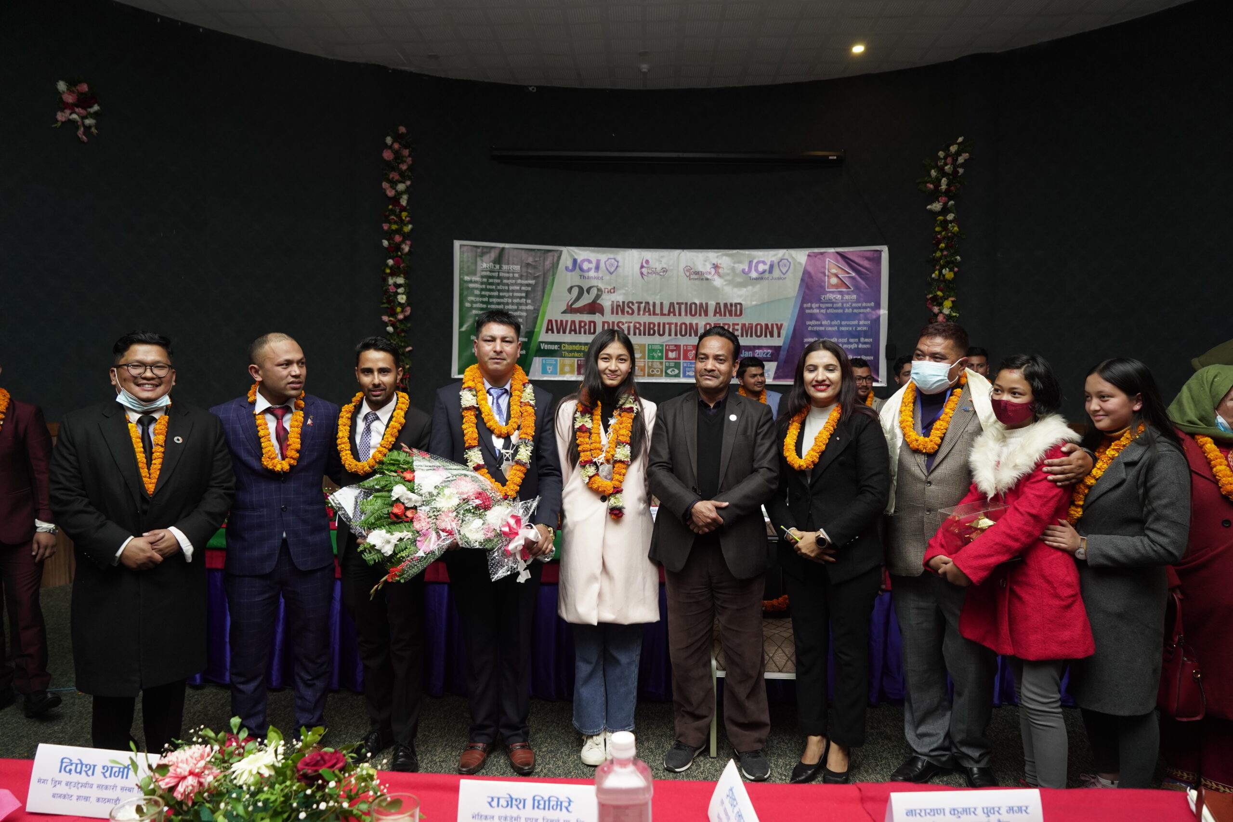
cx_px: 616
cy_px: 411
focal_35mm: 24
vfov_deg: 53.1
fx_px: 822
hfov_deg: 73.7
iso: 1600
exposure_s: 1/125
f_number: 4.5
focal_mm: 24
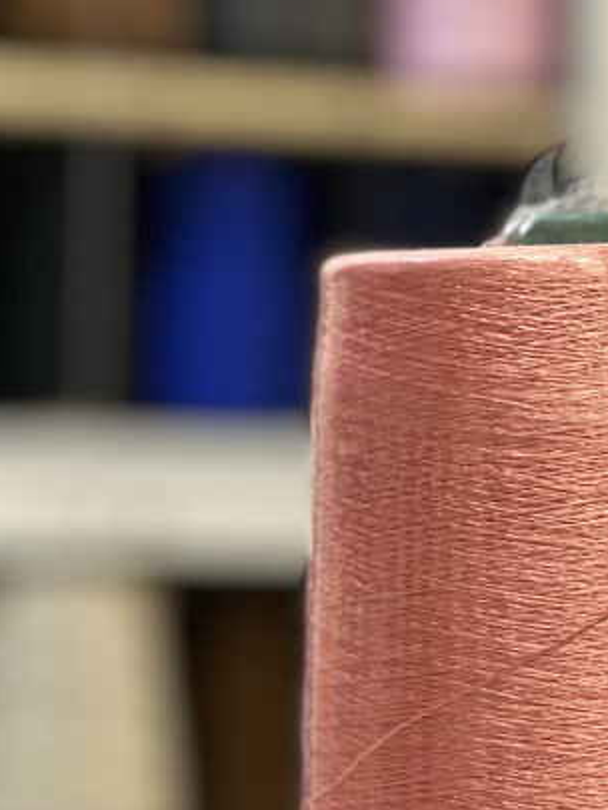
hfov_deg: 9.7
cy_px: 528
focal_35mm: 152
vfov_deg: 13.0
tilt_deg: +1.8
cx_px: 590
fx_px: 3558
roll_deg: -1.3
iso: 160
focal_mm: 9
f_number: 2.8
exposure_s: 1/33
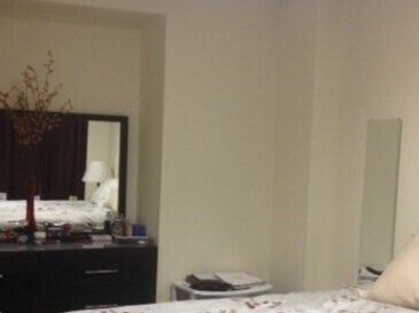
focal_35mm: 64
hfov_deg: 30.3
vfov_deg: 22.8
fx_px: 774
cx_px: 227
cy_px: 199
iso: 125
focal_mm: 4.28
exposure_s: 1/20
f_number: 2.4
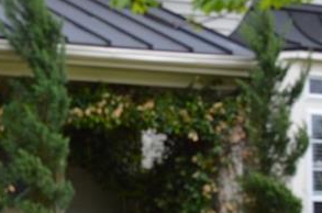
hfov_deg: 15.7
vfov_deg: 10.8
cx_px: -67
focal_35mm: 126
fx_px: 1125
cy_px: 108
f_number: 5.6
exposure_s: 1/160
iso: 100
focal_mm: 24
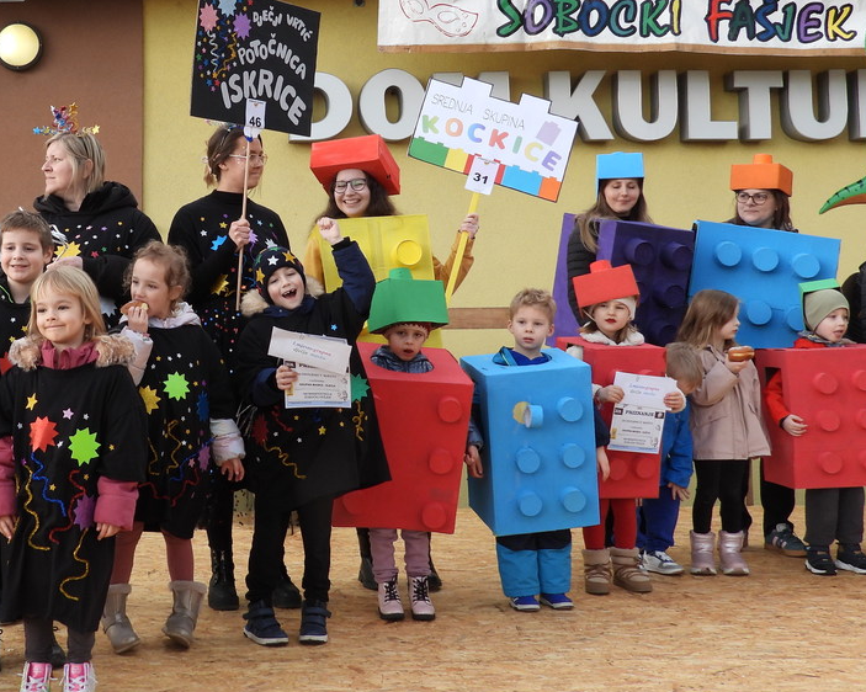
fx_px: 1281
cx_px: 160
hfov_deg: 36.0
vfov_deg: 30.0
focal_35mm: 50
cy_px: 236
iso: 100
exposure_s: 1/250
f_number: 3.2
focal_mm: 5.4
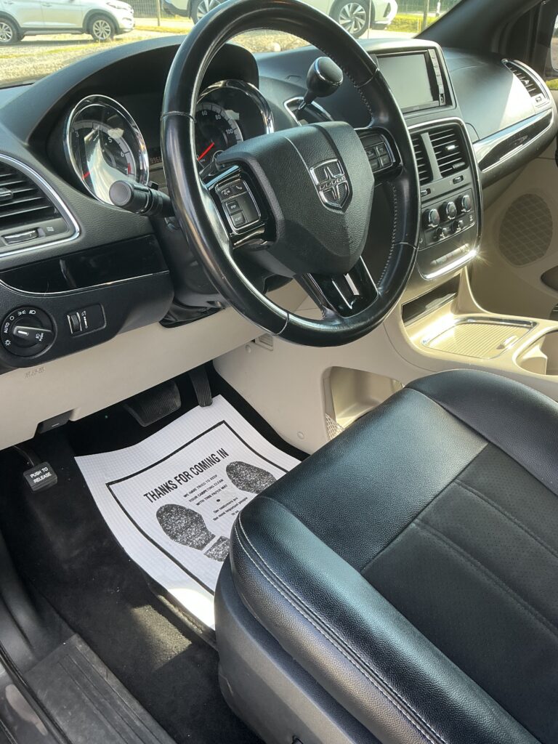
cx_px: 279
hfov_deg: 48.2
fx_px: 623
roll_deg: -2.7
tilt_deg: -30.3
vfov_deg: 61.7
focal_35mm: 29
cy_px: 372
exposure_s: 1/120
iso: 40
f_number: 1.8
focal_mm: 3
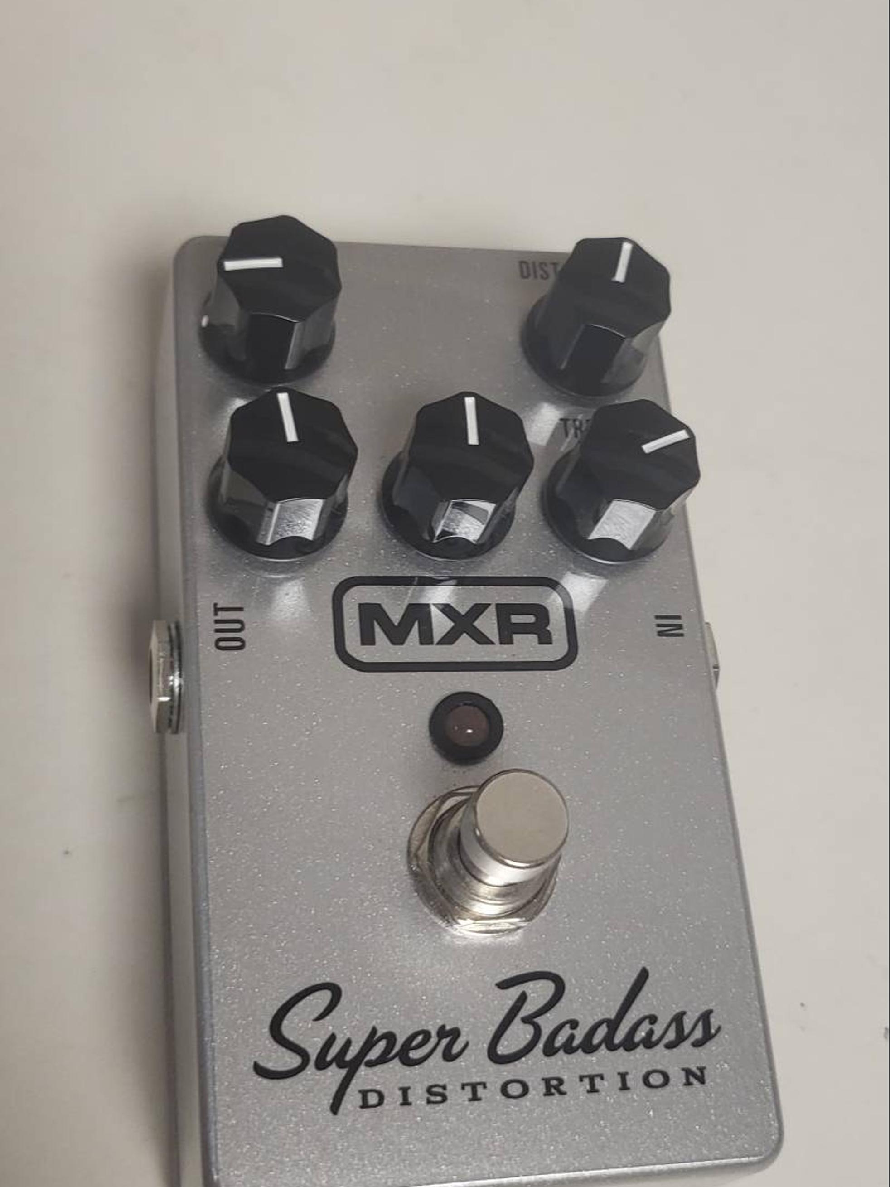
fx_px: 891
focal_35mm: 26
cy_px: 594
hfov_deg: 53.1
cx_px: 445
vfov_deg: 67.3
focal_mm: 4.25
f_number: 1.8
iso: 320
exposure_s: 1/120
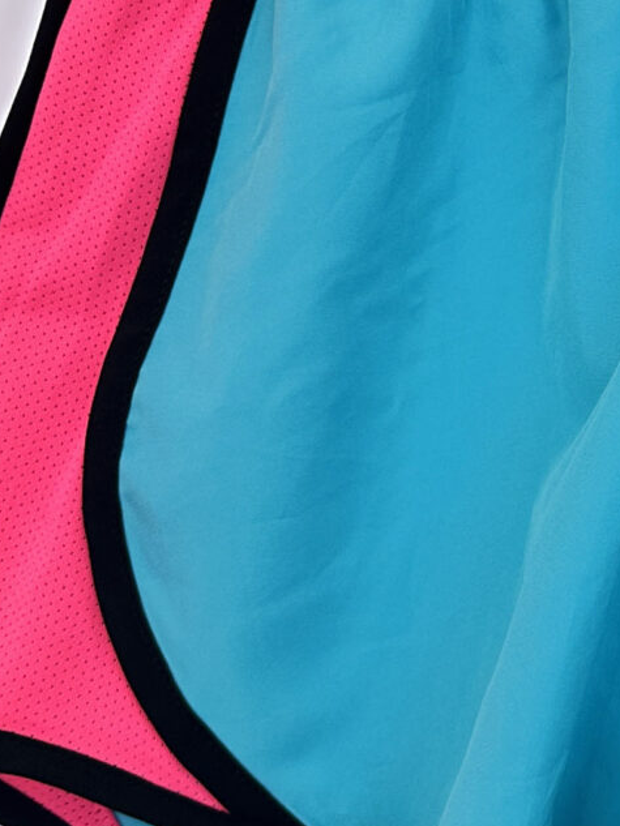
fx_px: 2316
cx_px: 805
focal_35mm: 97
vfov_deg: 20.1
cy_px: 198
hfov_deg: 14.6
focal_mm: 6.86
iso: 64
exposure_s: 1/100
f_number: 1.78
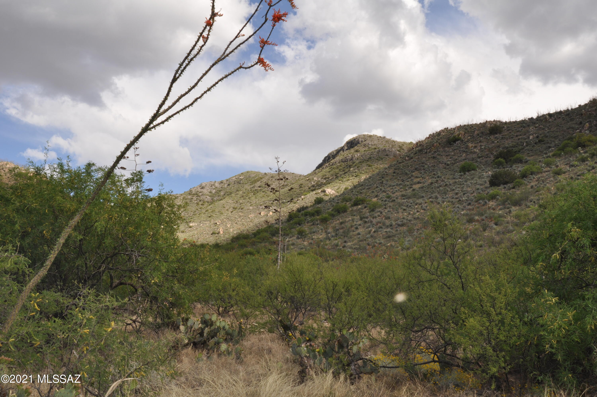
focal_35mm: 39
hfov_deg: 49.6
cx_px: 298
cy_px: 198
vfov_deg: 34.1
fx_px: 646
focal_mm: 26
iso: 200
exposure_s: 1/200
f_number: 10
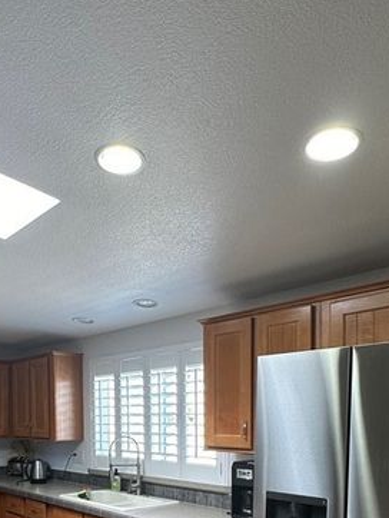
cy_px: 441
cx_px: 120
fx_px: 494
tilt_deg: -2.3
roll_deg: +0.2
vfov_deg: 50.6
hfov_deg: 42.2
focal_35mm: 33
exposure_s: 1/120
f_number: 2.2
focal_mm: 2.22
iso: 100
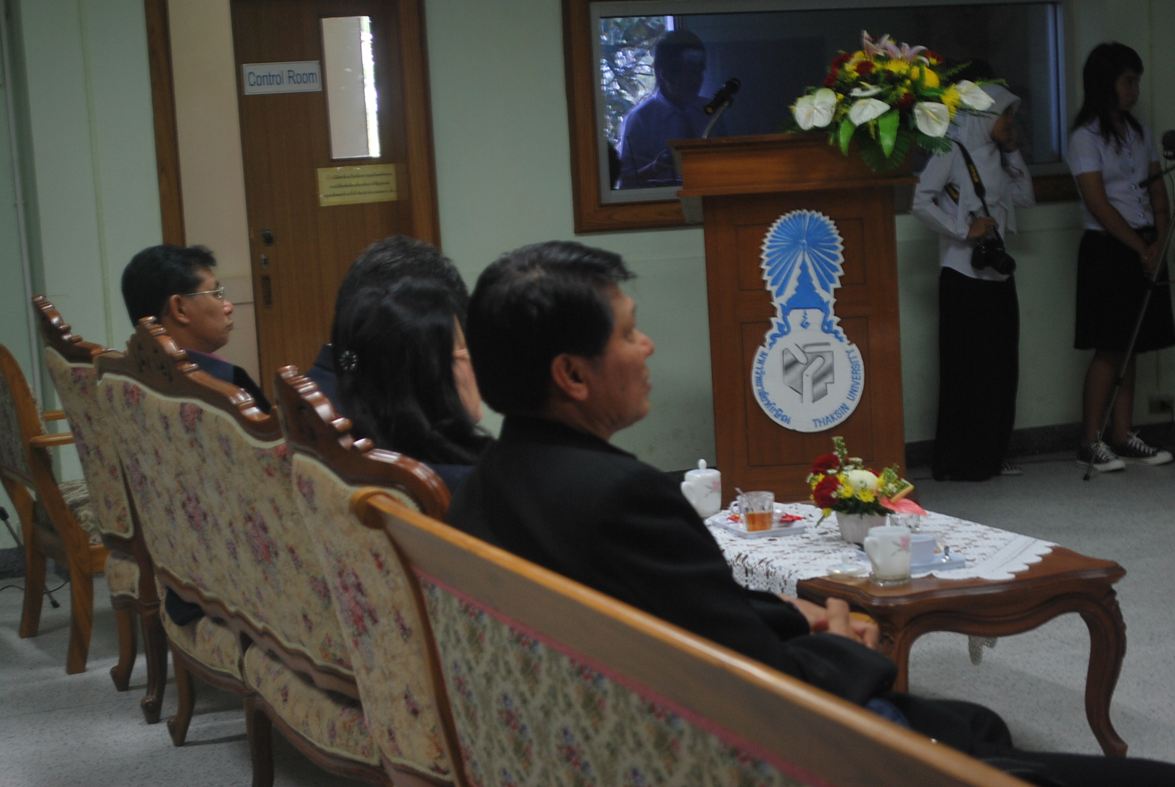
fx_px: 2255
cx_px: 588
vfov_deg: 19.8
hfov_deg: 29.2
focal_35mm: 69
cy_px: 394
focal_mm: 46
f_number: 5.6
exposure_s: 1/13
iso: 200
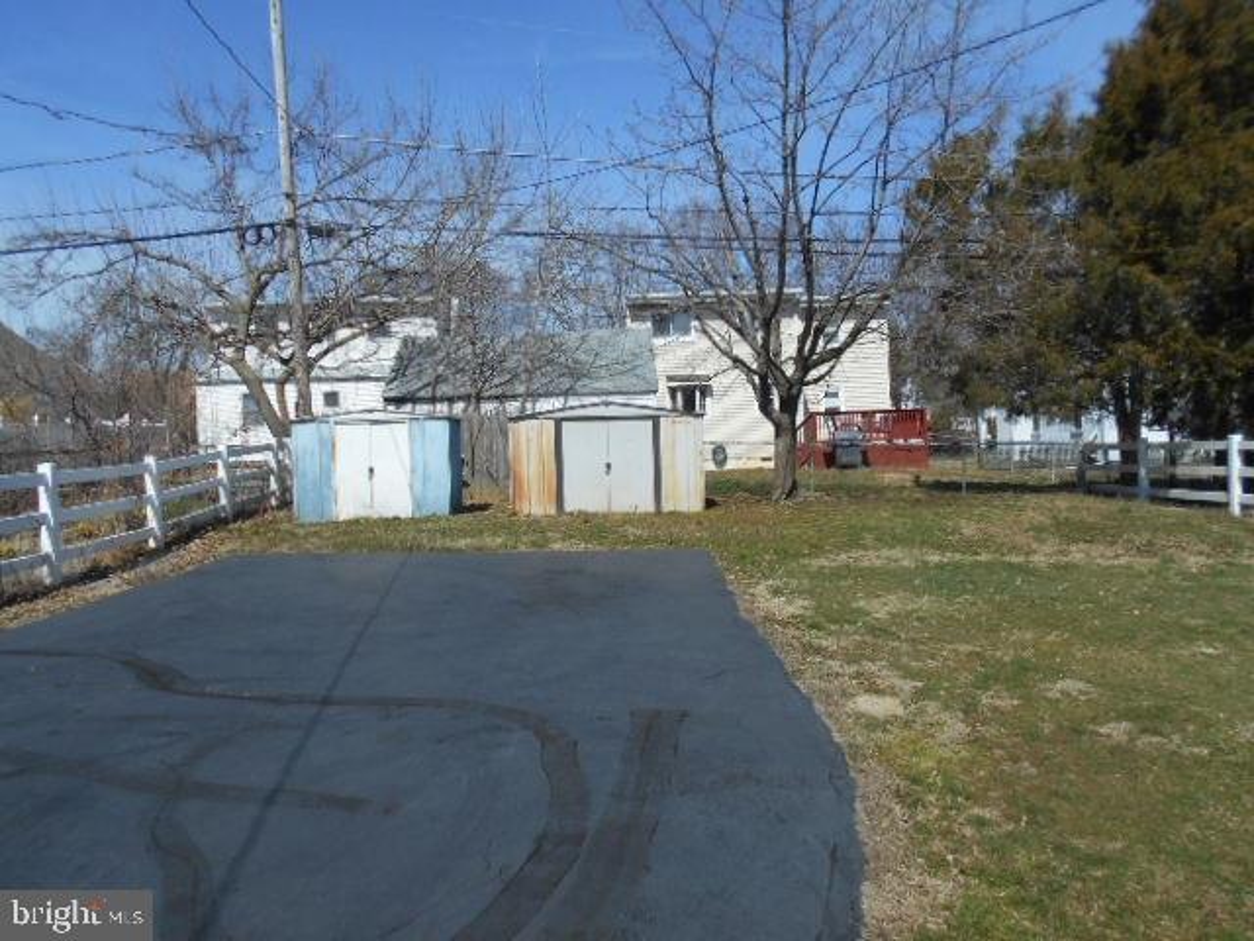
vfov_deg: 53.1
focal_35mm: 26
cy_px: 470
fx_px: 942
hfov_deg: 67.3
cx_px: 627
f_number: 3.2
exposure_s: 1/1250
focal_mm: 4.6
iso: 80
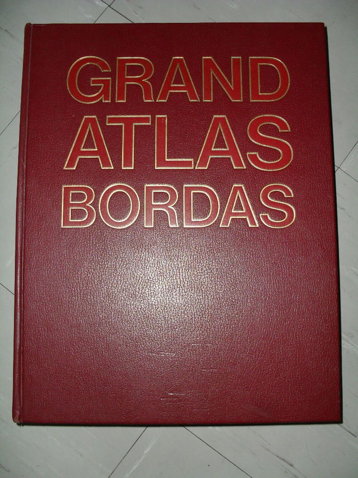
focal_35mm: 35
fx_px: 483
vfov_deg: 52.6
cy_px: 239
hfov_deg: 40.7
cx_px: 179
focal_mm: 6.3
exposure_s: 1/45
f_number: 3.2
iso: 200
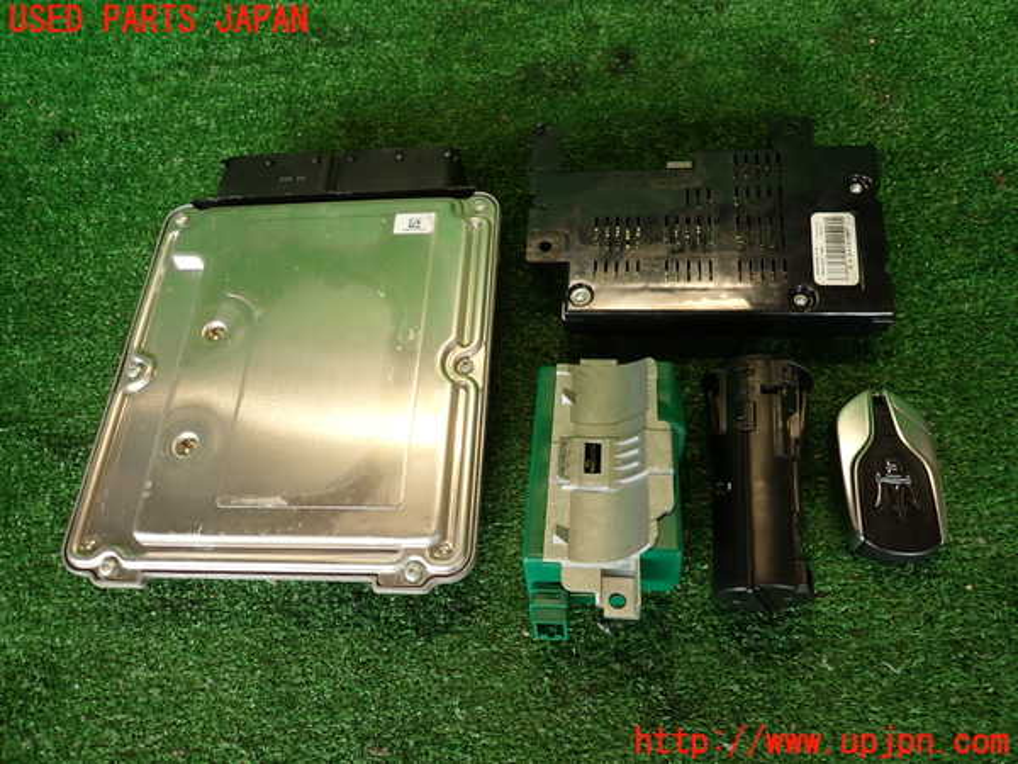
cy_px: 382
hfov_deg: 69.4
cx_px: 509
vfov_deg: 54.9
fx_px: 735
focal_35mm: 25
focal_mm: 4.5
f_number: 2
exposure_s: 1/60
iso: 125
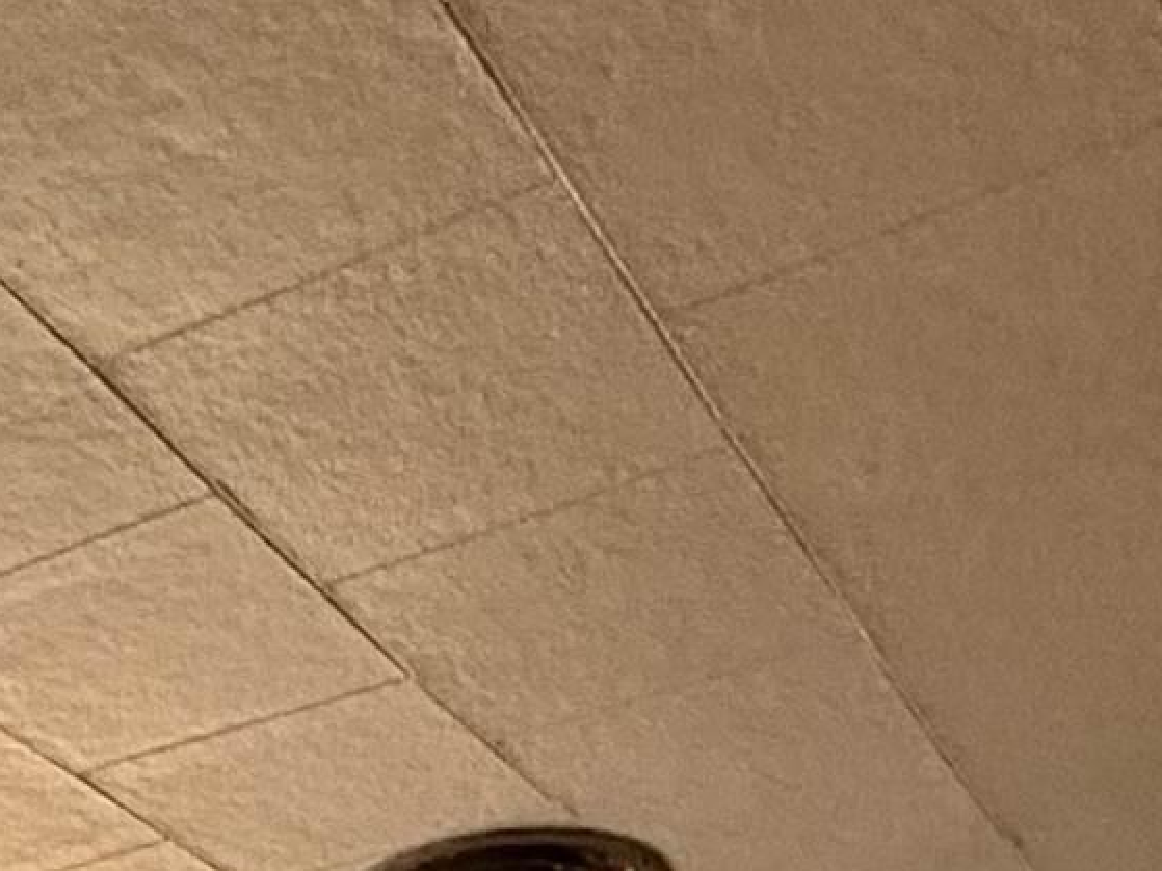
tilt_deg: -7.7
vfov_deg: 12.9
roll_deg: +2.3
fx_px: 2584
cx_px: 121
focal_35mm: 77
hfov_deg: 24.6
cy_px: 2255
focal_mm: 2.22
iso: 500
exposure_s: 1/60
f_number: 2.2
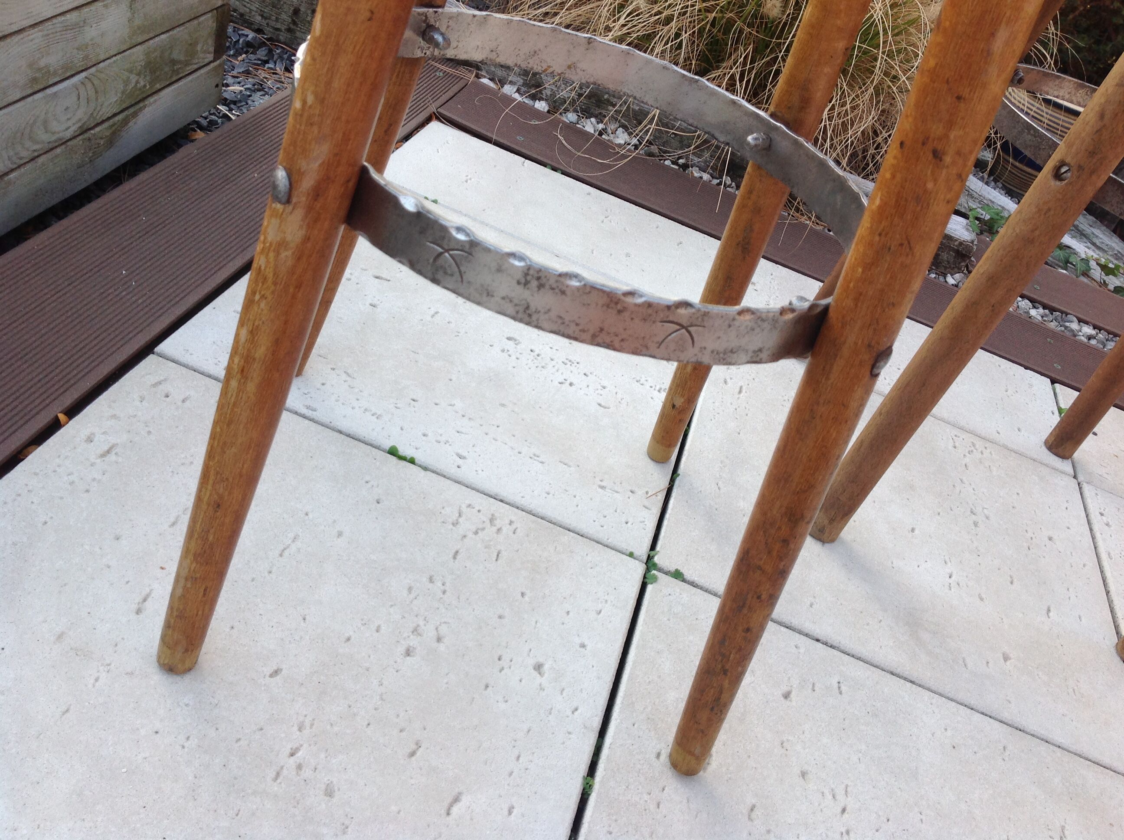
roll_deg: -21.7
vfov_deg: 40.6
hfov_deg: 52.7
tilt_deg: -36.7
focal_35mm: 35
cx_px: 562
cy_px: 420
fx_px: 1135
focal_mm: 4.28
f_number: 2.4
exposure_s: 1/138
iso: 50
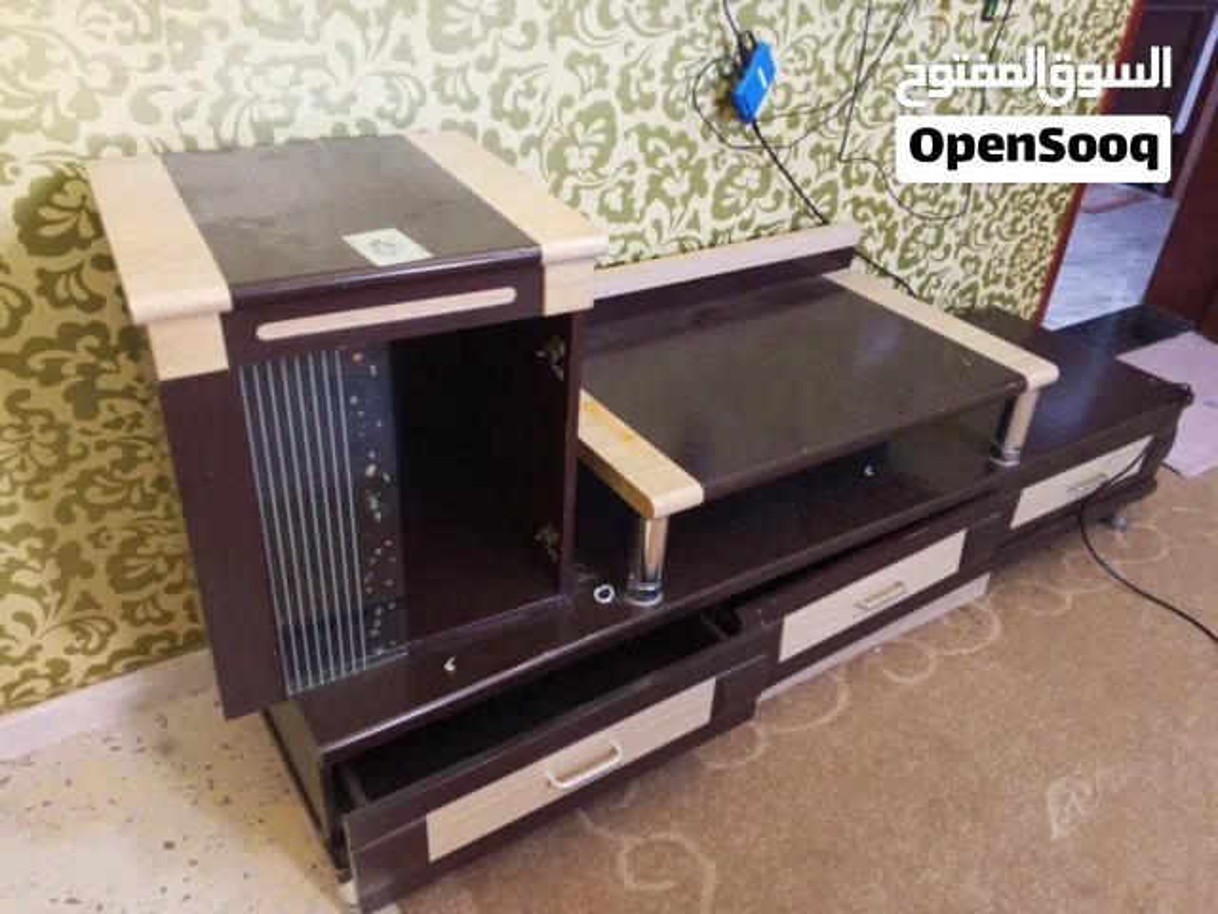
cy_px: 457
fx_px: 809
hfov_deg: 73.9
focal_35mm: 23
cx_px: 609
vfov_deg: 58.9
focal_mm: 4.19
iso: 2389
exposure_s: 1/25
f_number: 1.6
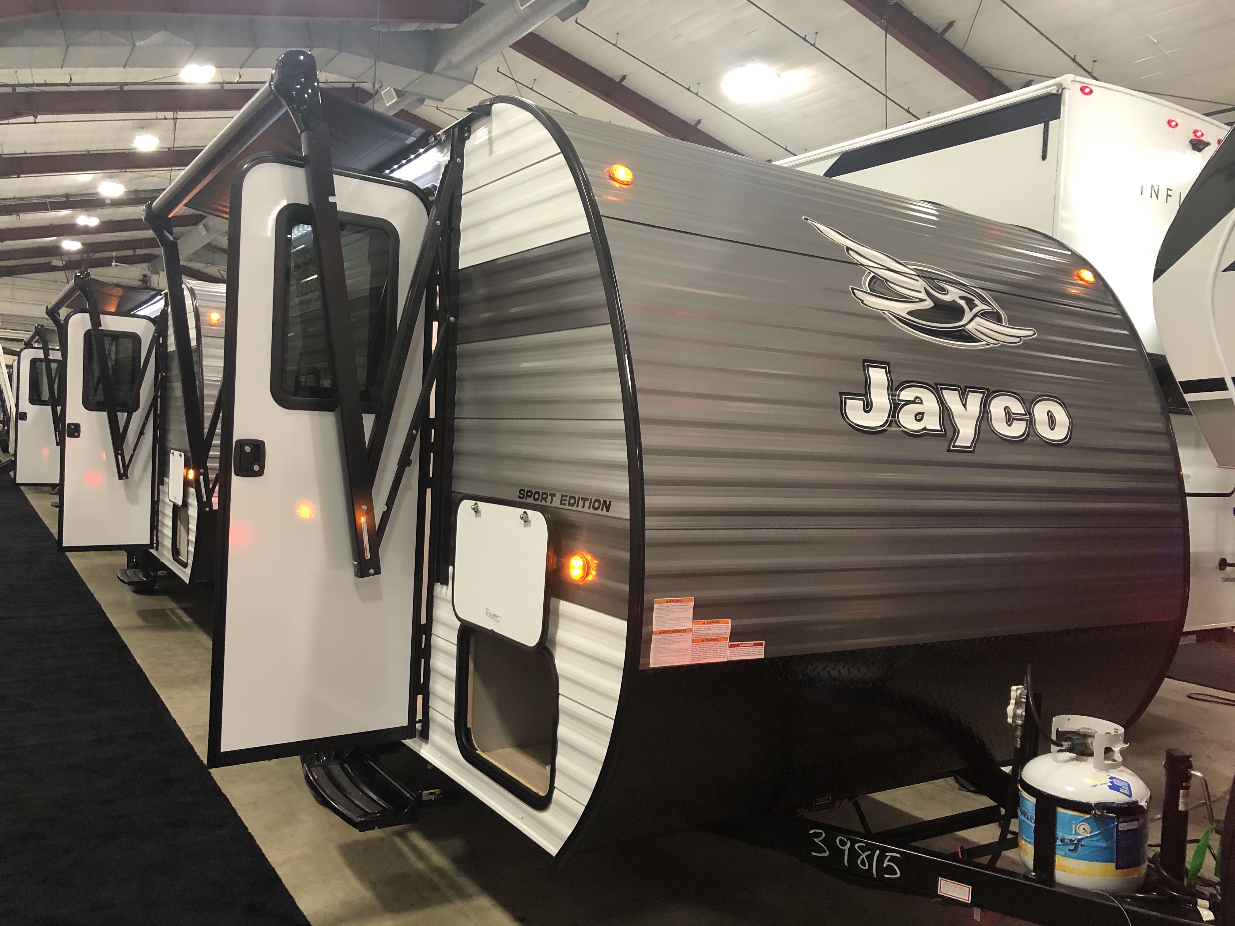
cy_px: 463
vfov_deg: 49.7
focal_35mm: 28
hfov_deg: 63.4
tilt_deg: -1.9
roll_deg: -2.4
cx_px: 618
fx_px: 999
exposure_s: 1/15
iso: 64
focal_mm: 3.99
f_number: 1.8
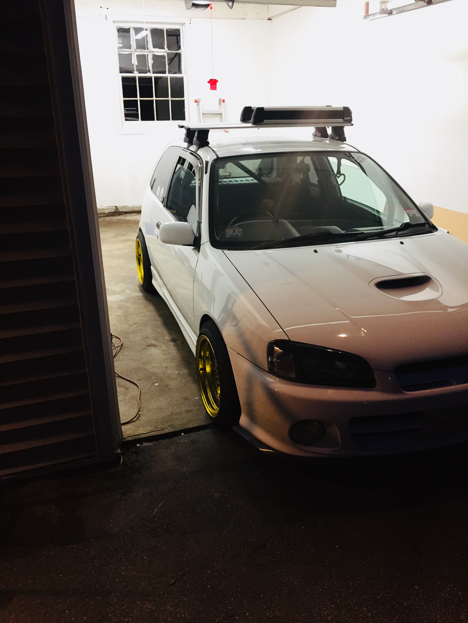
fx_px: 523
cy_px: 312
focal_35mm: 29
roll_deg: +0.7
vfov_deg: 61.7
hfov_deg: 48.2
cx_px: 234
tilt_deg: -19.7
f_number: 2.2
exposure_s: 1/30
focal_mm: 4.15
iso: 125
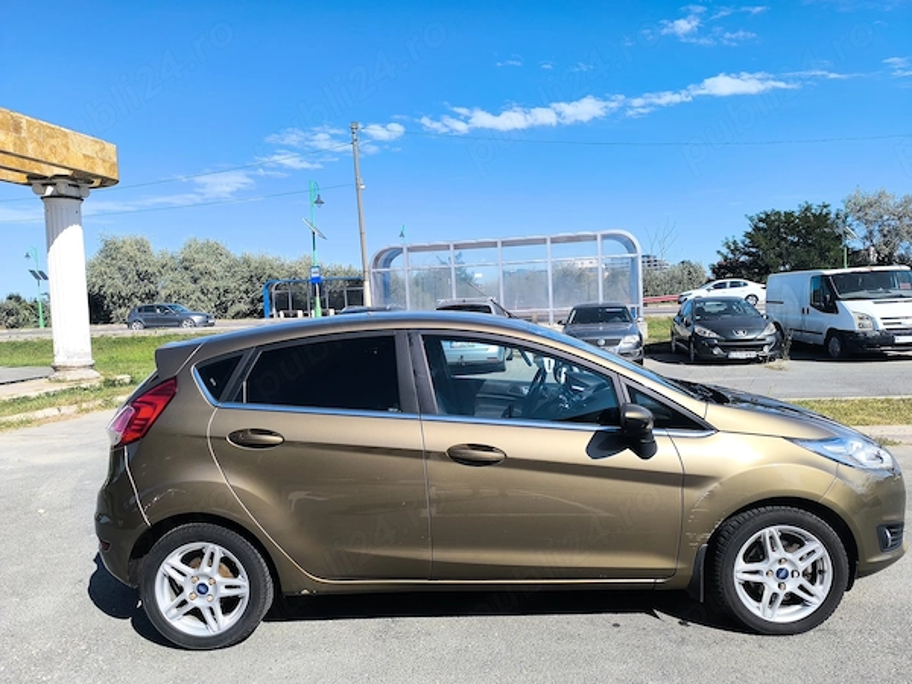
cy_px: 342
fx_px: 606
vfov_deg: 58.9
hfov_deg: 73.9
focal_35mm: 23
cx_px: 456
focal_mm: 6.14
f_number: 1.65
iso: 50
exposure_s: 1/1051
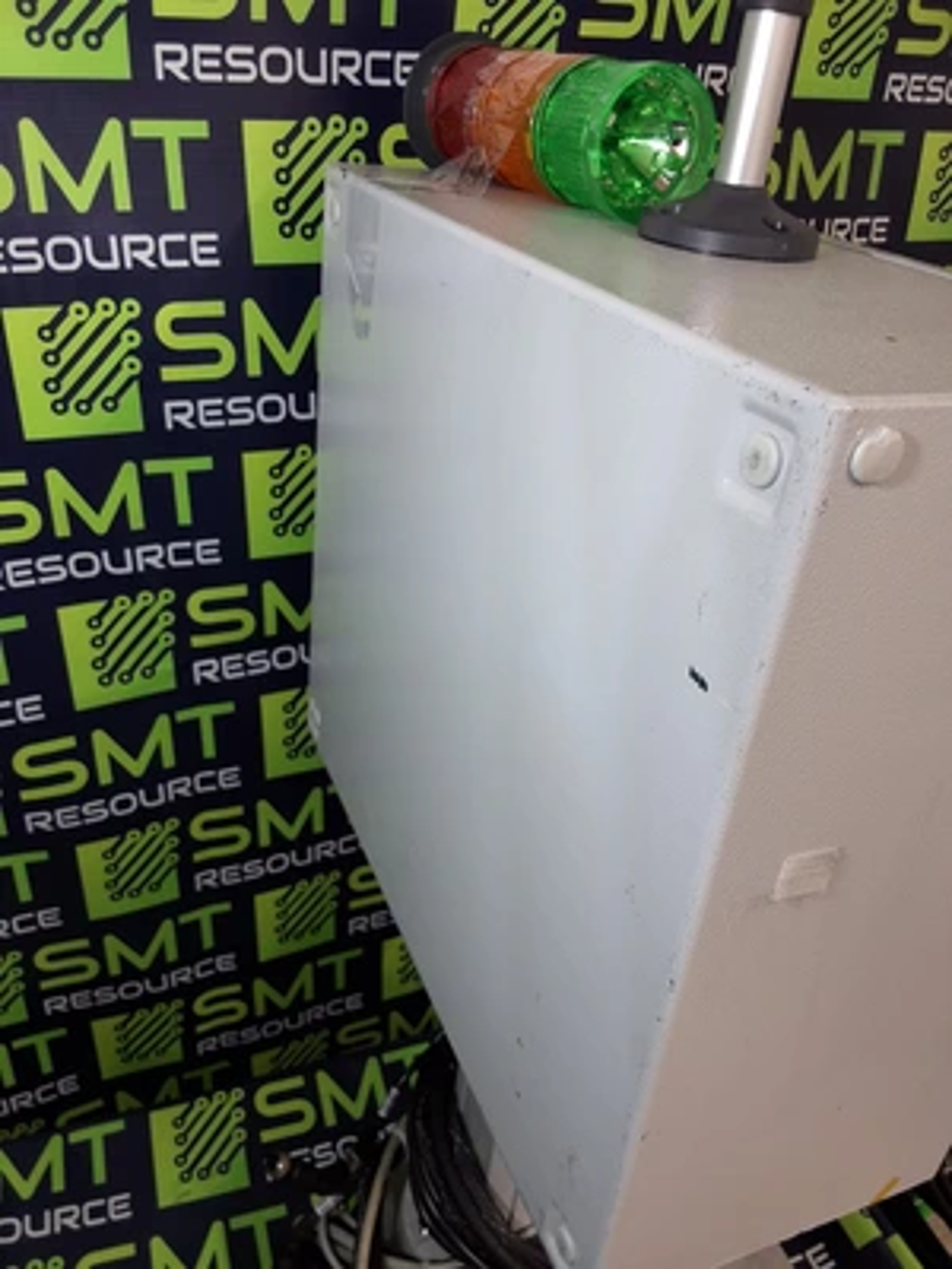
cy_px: 634
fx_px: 1027
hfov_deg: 49.7
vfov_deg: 63.4
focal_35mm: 28
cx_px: 476
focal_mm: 2.91
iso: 64
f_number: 1.9
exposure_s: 1/40
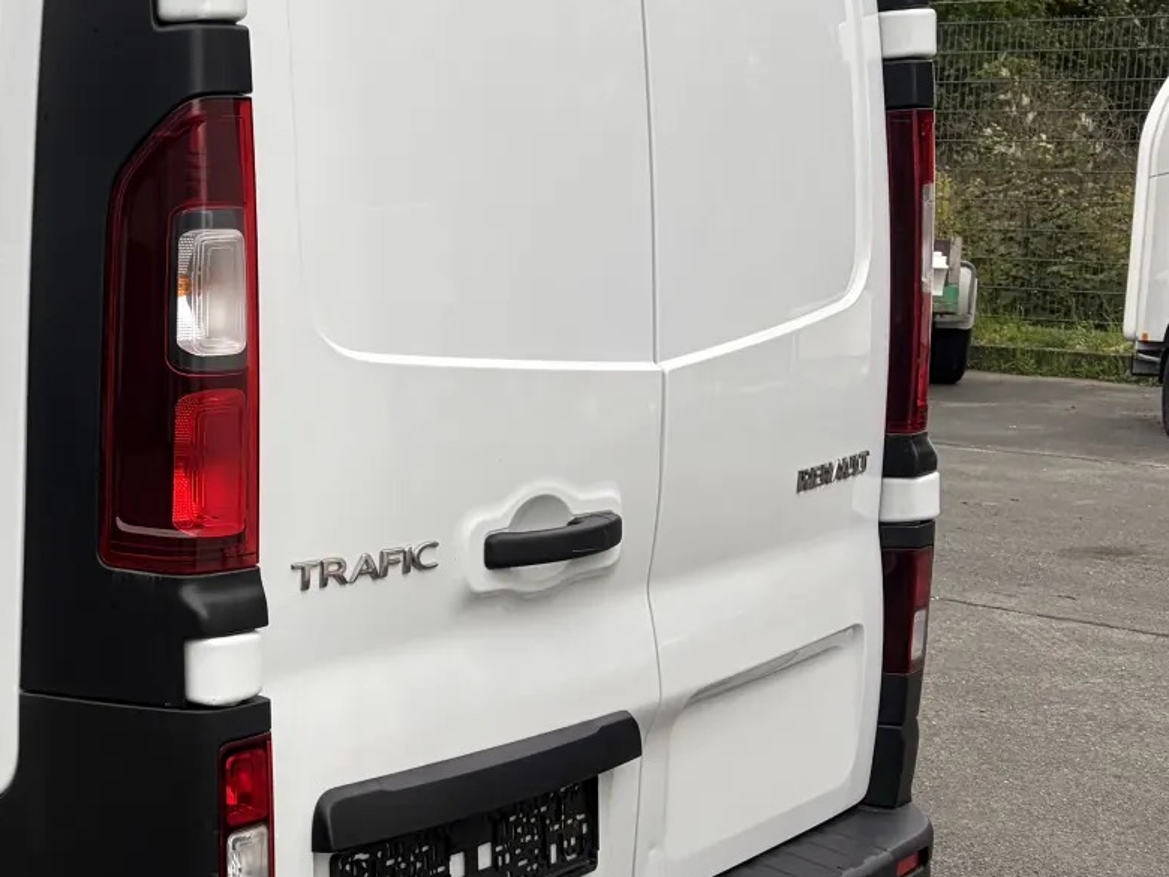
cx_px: -165
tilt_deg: -8.9
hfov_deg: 27.3
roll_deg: -0.7
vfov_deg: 22.9
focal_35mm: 64
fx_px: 2161
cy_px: 492
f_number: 1.6
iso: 50
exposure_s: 1/375
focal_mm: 5.96
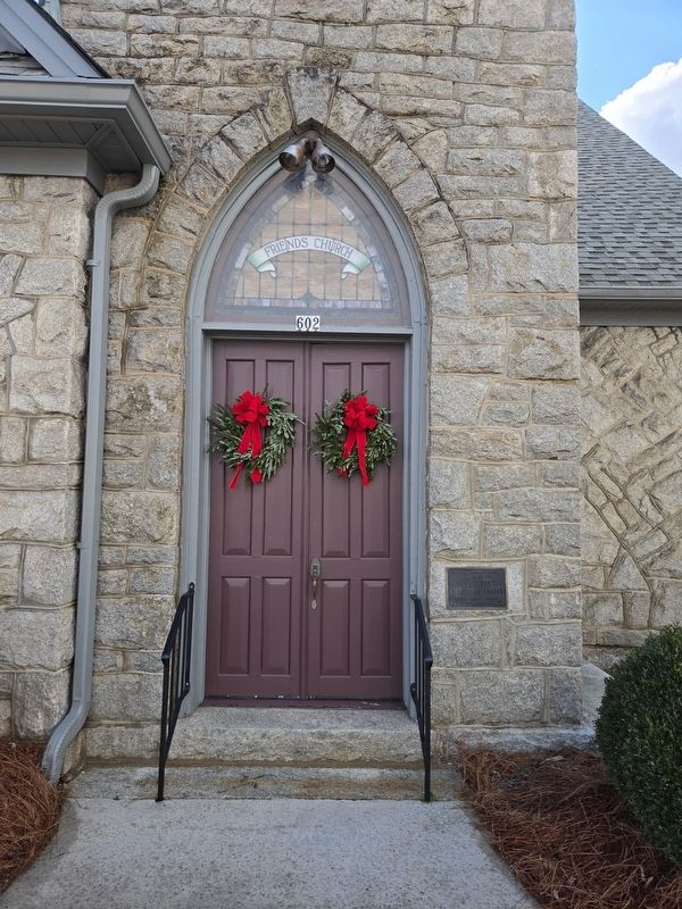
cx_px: 341
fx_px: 604
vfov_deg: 73.9
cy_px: 454
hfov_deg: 58.9
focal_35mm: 23
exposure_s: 1/462
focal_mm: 5.4
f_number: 1.8
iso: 25
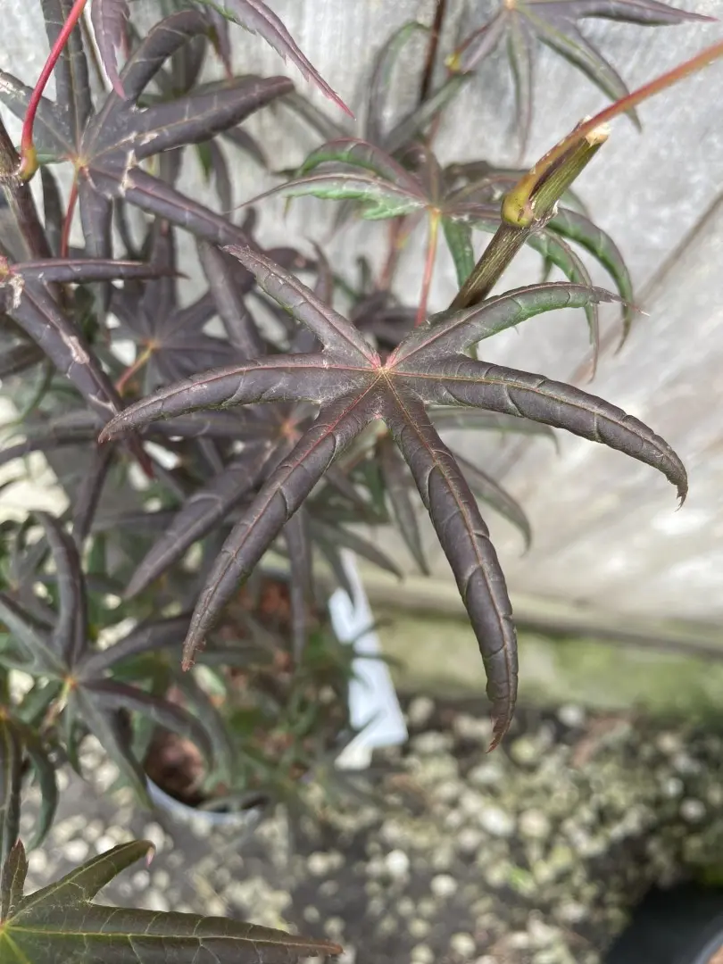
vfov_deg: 67.3
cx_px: 362
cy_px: 482
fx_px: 724
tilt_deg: -71.1
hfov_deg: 53.1
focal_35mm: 26
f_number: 1.6
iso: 32
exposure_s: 1/356
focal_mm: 4.2
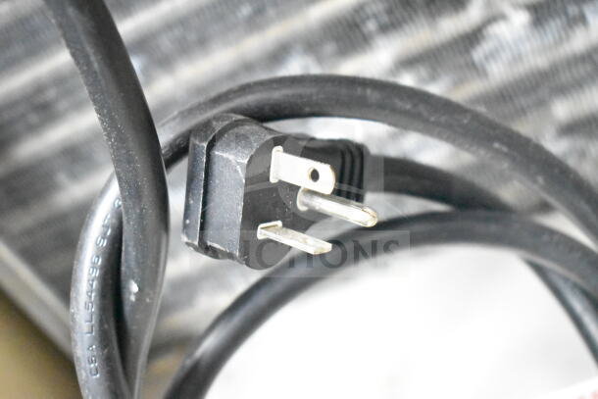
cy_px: 200
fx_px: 997
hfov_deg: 33.4
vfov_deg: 22.6
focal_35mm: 60
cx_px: 299
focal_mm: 40
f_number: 5
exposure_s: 1/60
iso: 22800
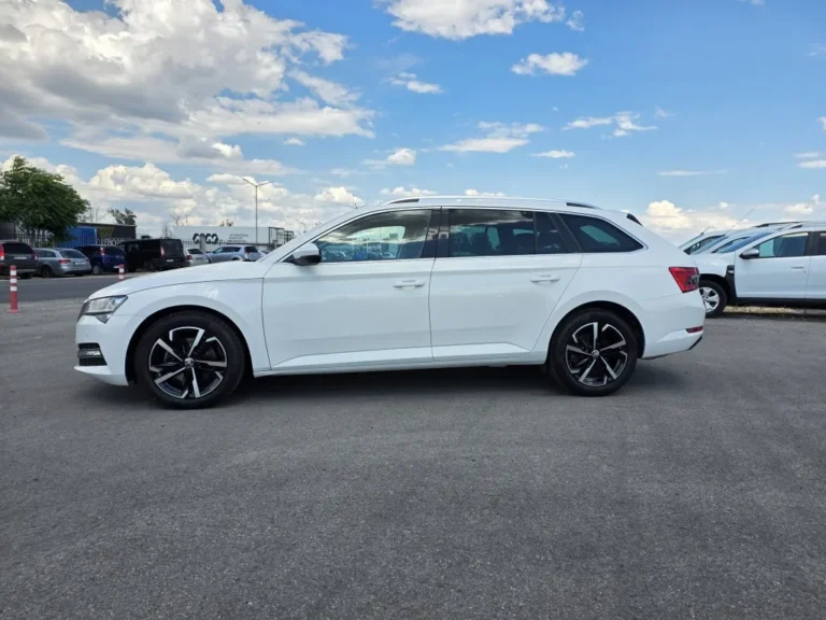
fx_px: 549
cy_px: 310
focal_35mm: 23
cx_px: 413
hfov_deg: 73.9
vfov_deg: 58.9
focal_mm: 6.25
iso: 80
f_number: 1.7
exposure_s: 1/4889
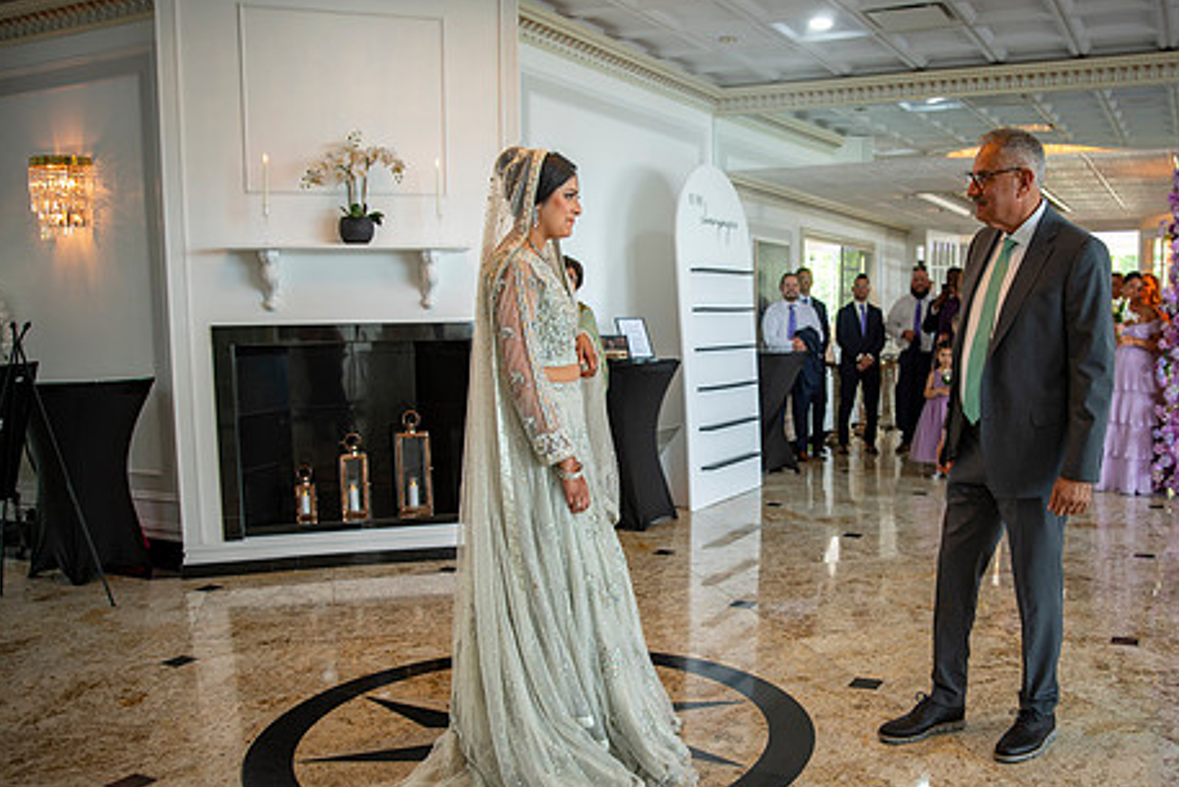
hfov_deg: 58.0
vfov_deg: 41.1
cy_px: 440
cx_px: 729
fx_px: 1048
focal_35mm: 32
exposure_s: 1/80
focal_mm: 24
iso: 200
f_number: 2.8
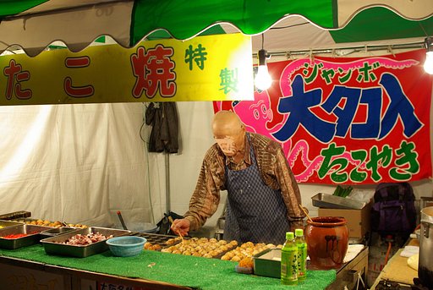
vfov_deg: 30.0
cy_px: 145
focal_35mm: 45
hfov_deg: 43.5
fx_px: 542
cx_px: 216
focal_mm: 30
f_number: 2.8
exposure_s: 1/45
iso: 400
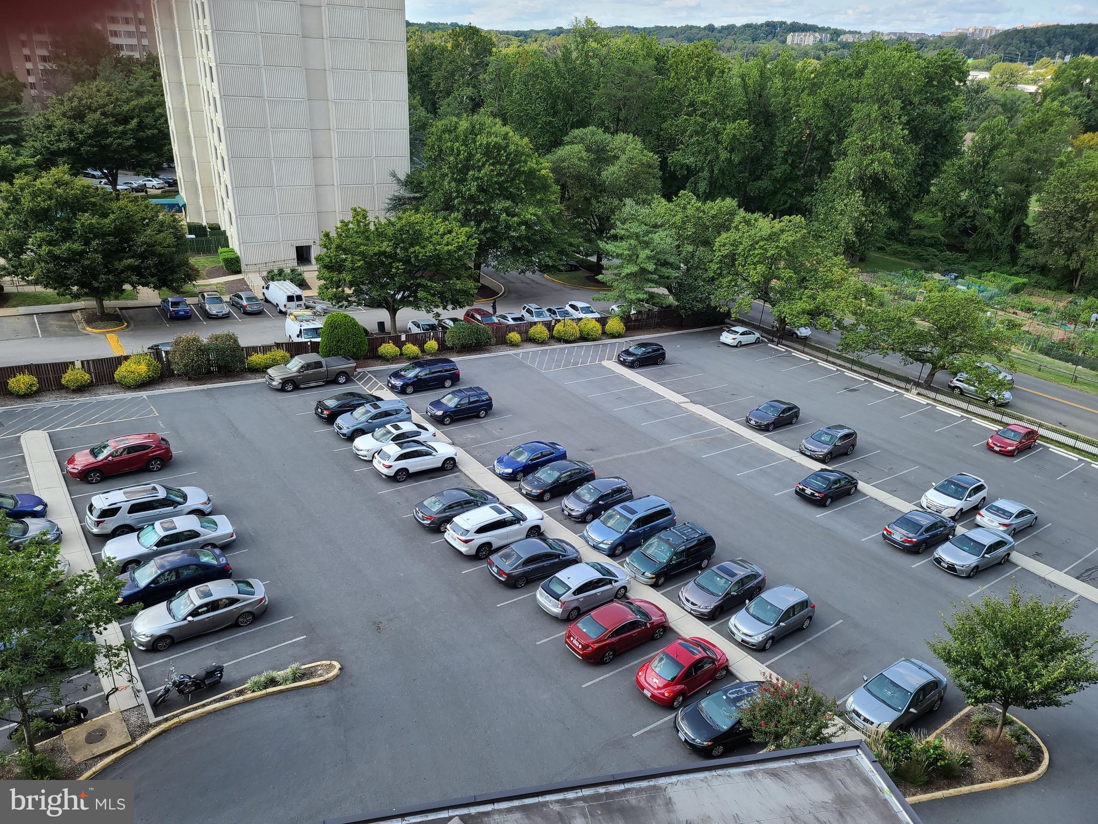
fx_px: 793
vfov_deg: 54.9
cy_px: 412
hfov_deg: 69.4
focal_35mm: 25
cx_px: 549
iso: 16
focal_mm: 7
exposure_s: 1/313
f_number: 1.8
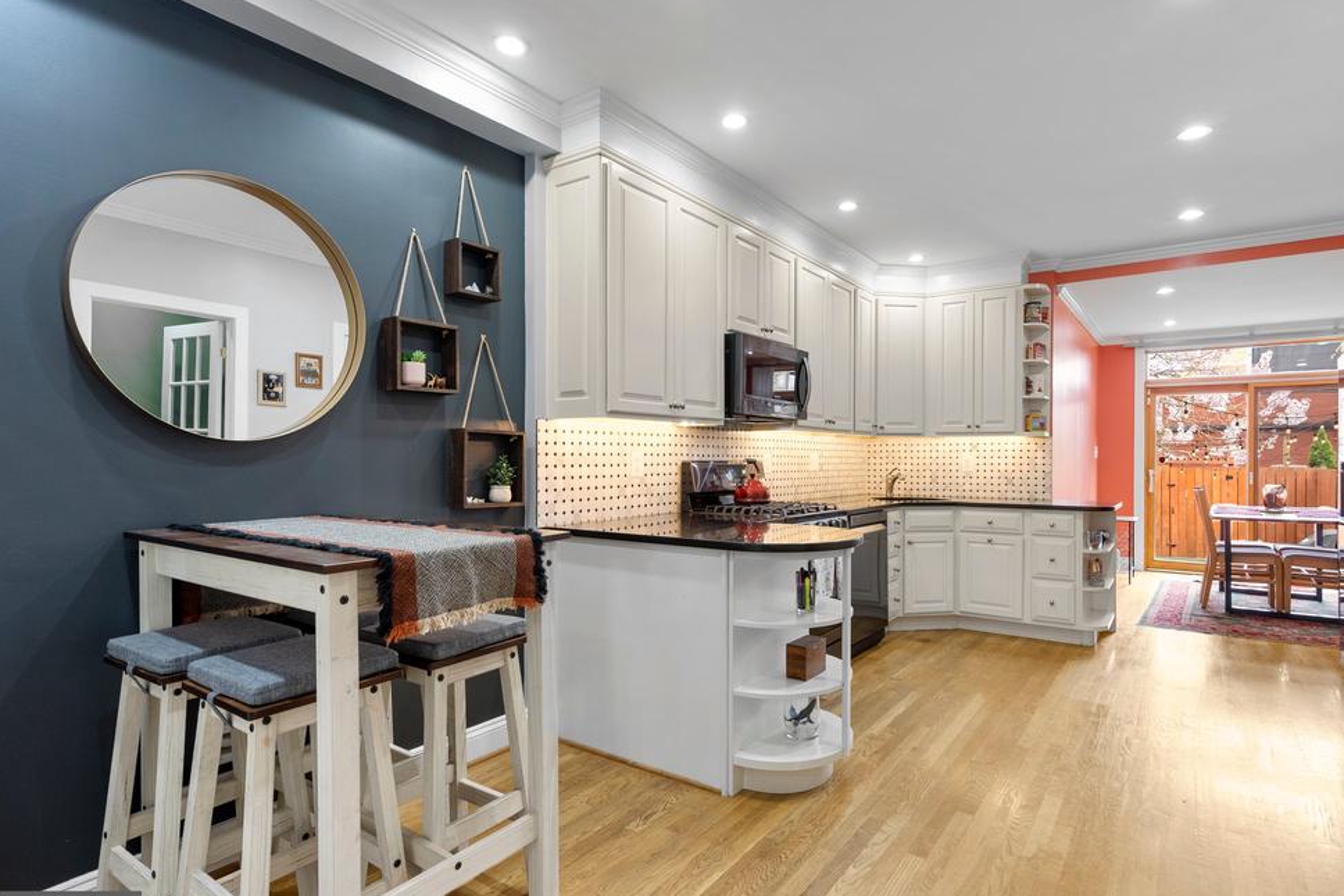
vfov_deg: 67.3
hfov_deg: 90.0
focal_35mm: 18
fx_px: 672
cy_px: 467
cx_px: 698
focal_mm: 17
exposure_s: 1/4
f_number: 8
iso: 320
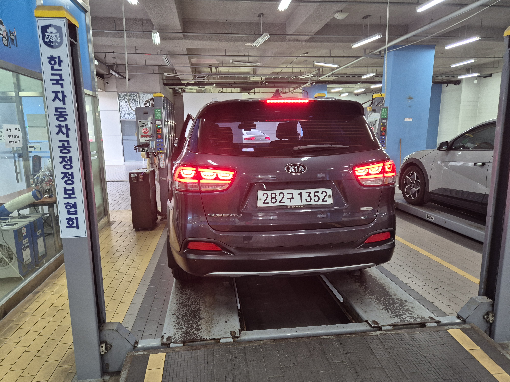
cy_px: 191
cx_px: 255
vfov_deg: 58.9
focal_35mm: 23
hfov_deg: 73.9
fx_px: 339
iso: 200
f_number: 1.8
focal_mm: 5.4
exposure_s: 1/60
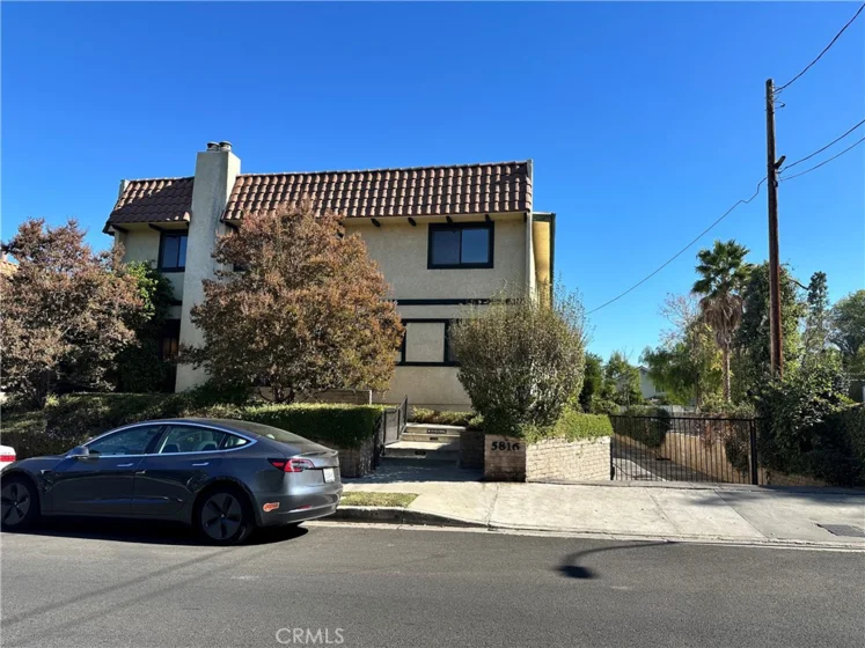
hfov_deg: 71.6
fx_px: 600
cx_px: 432
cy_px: 324
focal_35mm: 24
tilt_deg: +7.4
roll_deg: -1.6
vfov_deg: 56.8
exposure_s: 1/2732
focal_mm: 6.86
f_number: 1.78
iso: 80
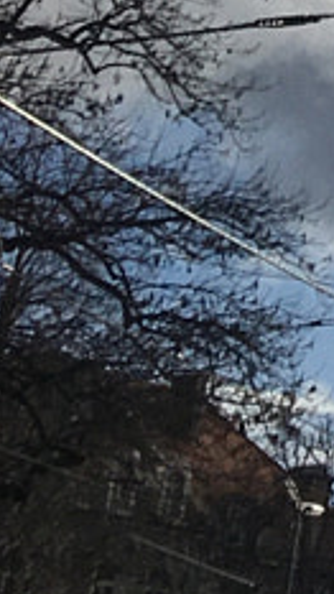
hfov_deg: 4.9
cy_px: -739
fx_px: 3418
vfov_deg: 9.1
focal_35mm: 217
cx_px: 1448
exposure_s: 1/5128
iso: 25
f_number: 2.2
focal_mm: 4.15
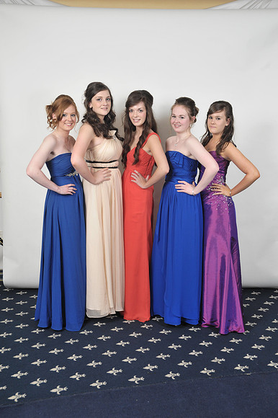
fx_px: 464
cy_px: 209
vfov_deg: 48.5
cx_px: 139
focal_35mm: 40
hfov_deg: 33.4
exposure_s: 1/160
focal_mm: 40
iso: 1000
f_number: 7.1
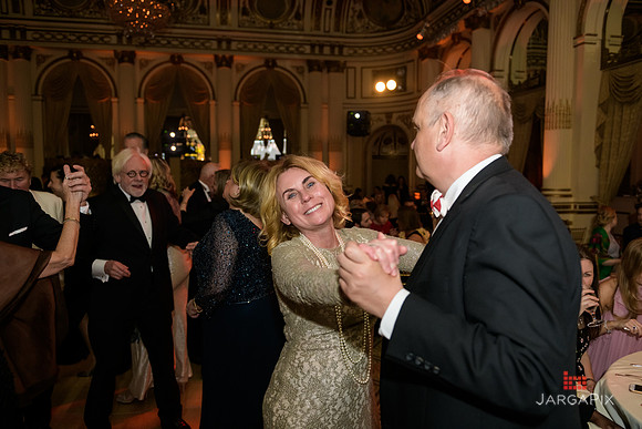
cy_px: 214
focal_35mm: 28
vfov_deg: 46.4
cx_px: 321
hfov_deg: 65.5
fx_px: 499
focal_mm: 28
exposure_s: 1/100
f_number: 3.2
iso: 1600
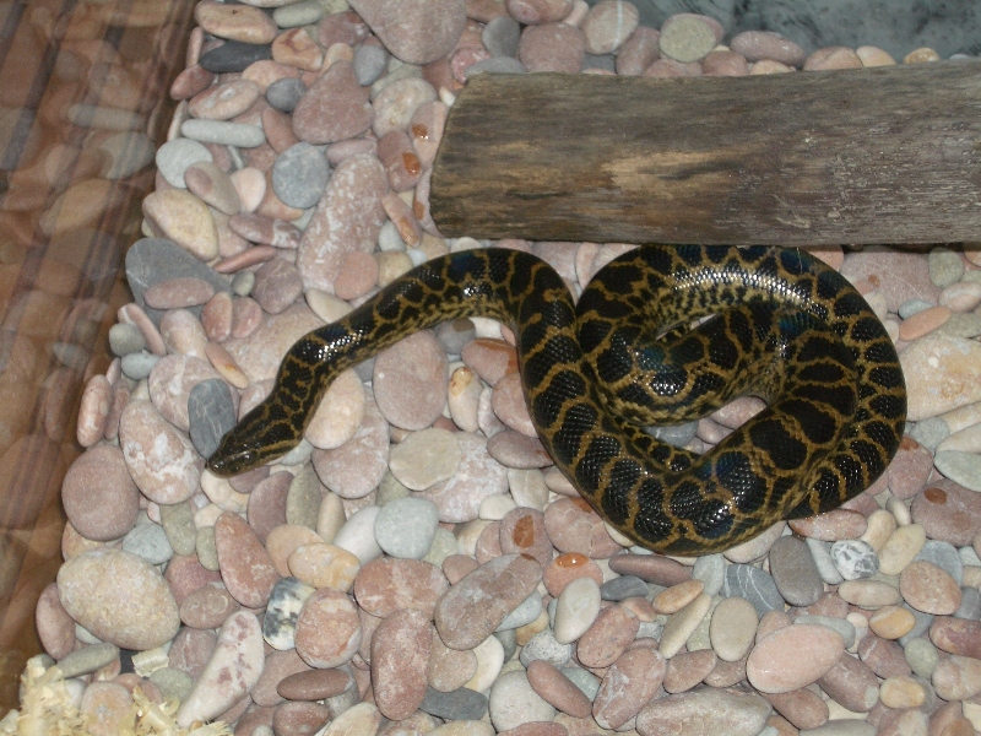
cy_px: 368
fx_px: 2097
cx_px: 490
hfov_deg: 26.3
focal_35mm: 74
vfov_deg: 19.9
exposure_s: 1/60
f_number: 3.9
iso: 100
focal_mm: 12.2
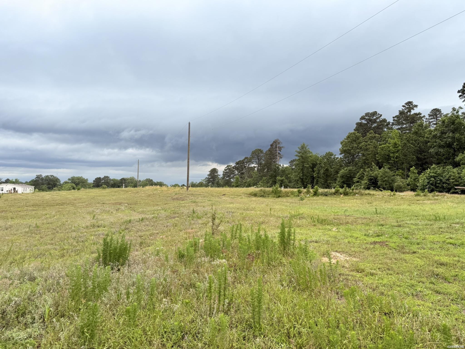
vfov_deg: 56.8
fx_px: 322
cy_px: 174
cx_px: 232
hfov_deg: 71.6
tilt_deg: +2.8
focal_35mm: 24
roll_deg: -1.9
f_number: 1.78
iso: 80
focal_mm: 6.76
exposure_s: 1/2370
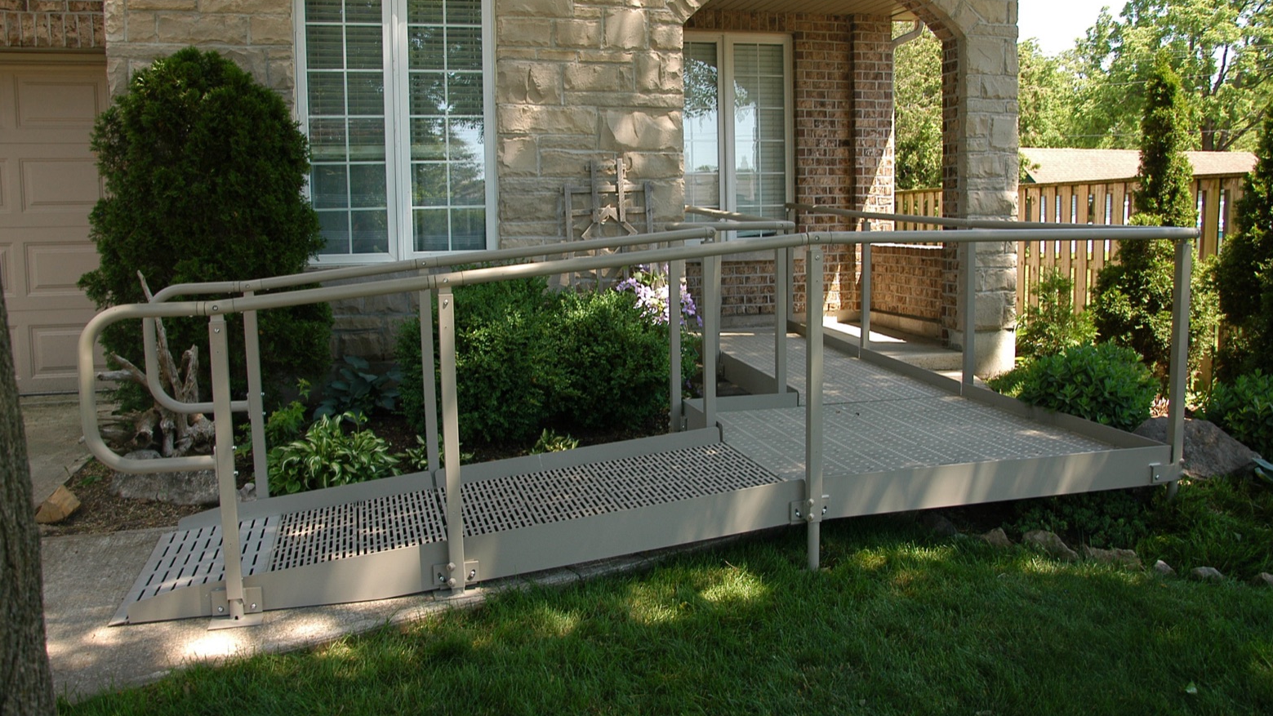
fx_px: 979
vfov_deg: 40.1
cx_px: 639
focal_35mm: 29
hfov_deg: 66.1
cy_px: 305
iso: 200
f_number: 5
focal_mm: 18
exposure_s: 1/180
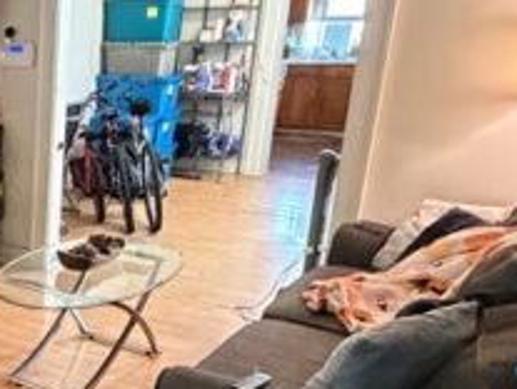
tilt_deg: -17.0
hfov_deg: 28.8
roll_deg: +1.7
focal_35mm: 54
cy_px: 269
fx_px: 808
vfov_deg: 26.9
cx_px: -157
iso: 1000
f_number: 2.2
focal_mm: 2.22
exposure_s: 1/40
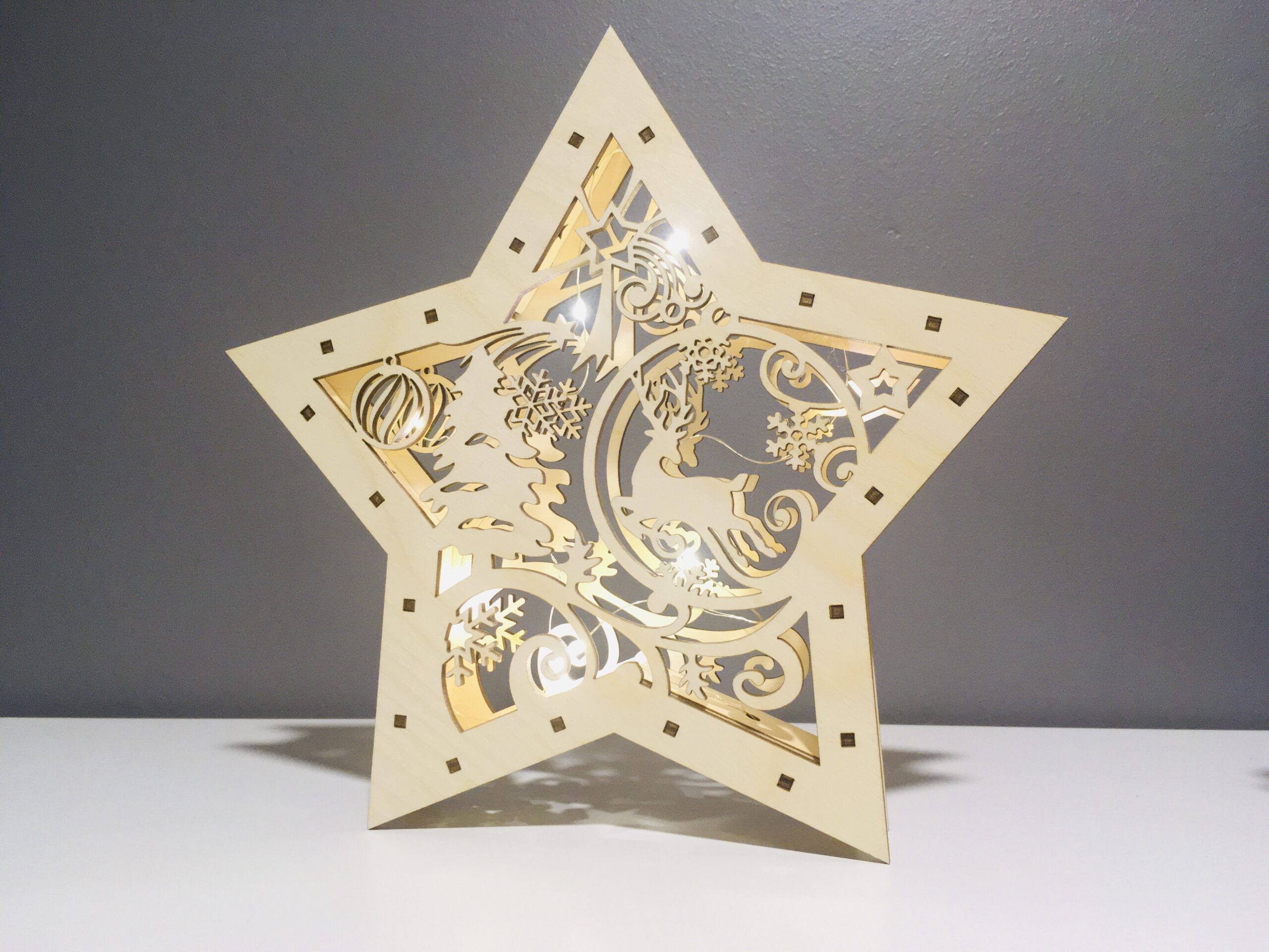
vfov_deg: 48.2
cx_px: 634
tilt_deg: -0.1
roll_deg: +0.5
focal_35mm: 29
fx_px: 1063
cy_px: 476
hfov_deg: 61.7
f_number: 2.2
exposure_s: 1/33
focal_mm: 4.15
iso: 125
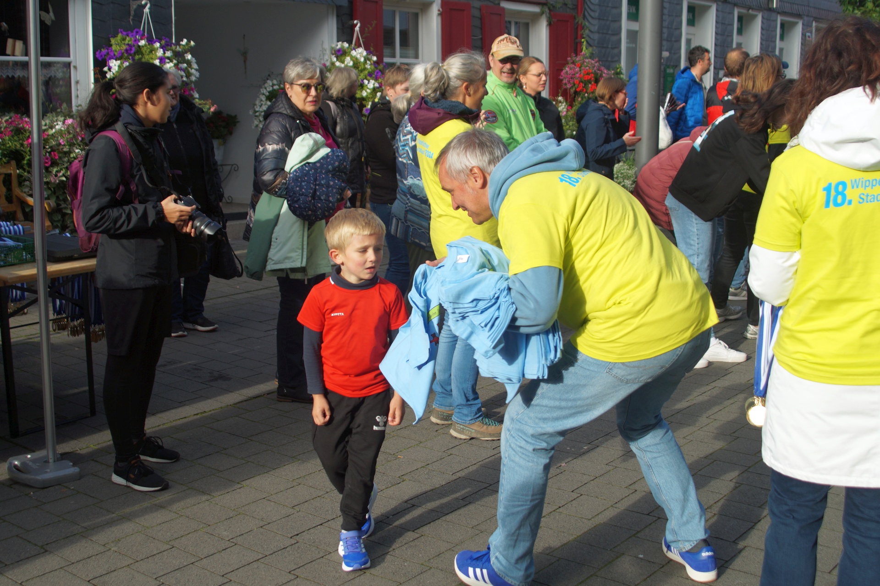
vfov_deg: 31.9
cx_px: 440
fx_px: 1026
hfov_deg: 46.4
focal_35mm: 42
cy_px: 293
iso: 100
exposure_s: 1/320
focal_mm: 28
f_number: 4.5
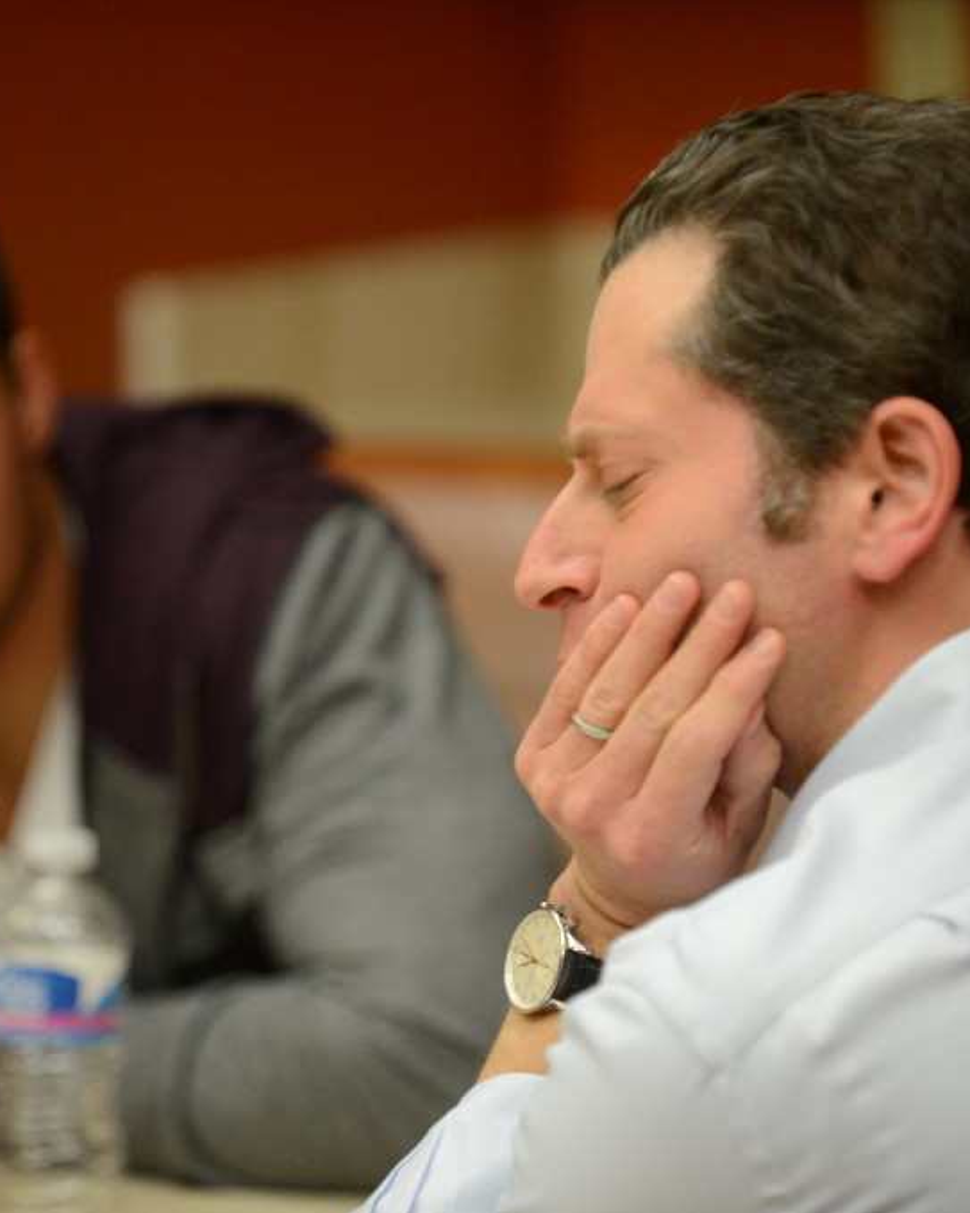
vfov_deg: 10.1
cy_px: 606
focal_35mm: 191
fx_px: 6856
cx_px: 386
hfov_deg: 8.1
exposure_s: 1/125
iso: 3200
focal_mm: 135
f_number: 2.8
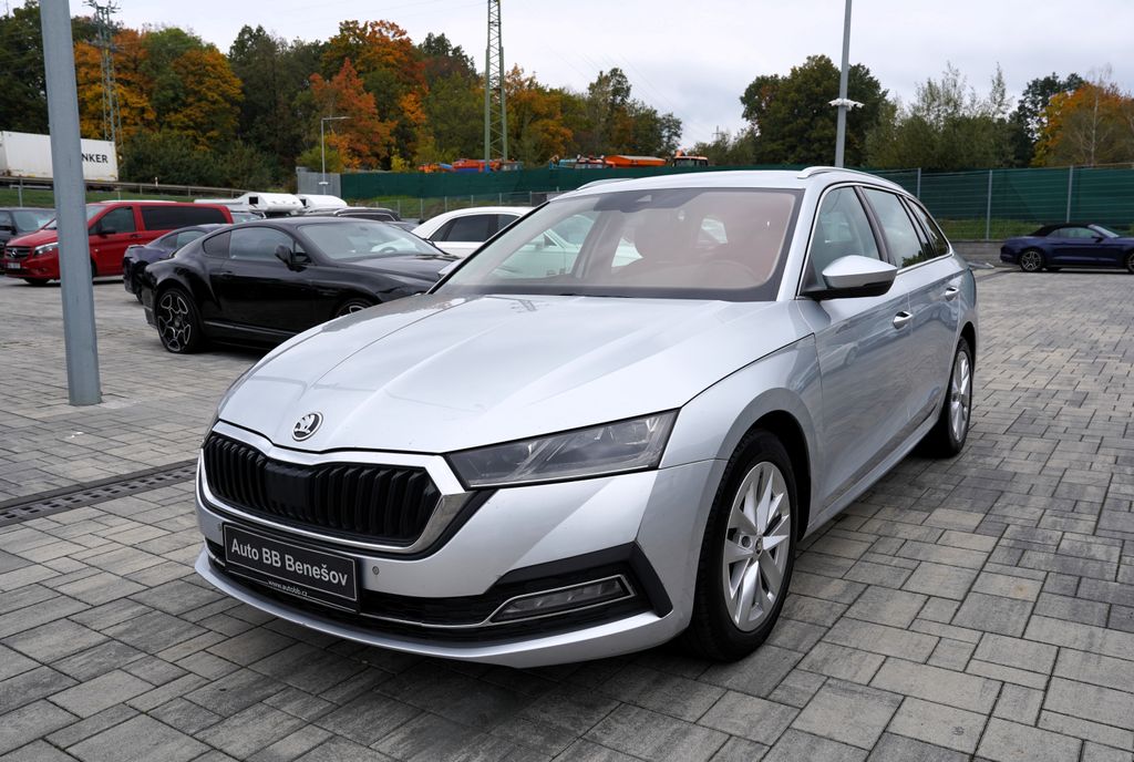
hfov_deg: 65.3
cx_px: 567
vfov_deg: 46.6
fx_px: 884
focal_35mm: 28
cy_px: 381
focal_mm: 28
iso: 100
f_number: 8
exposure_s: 1/200
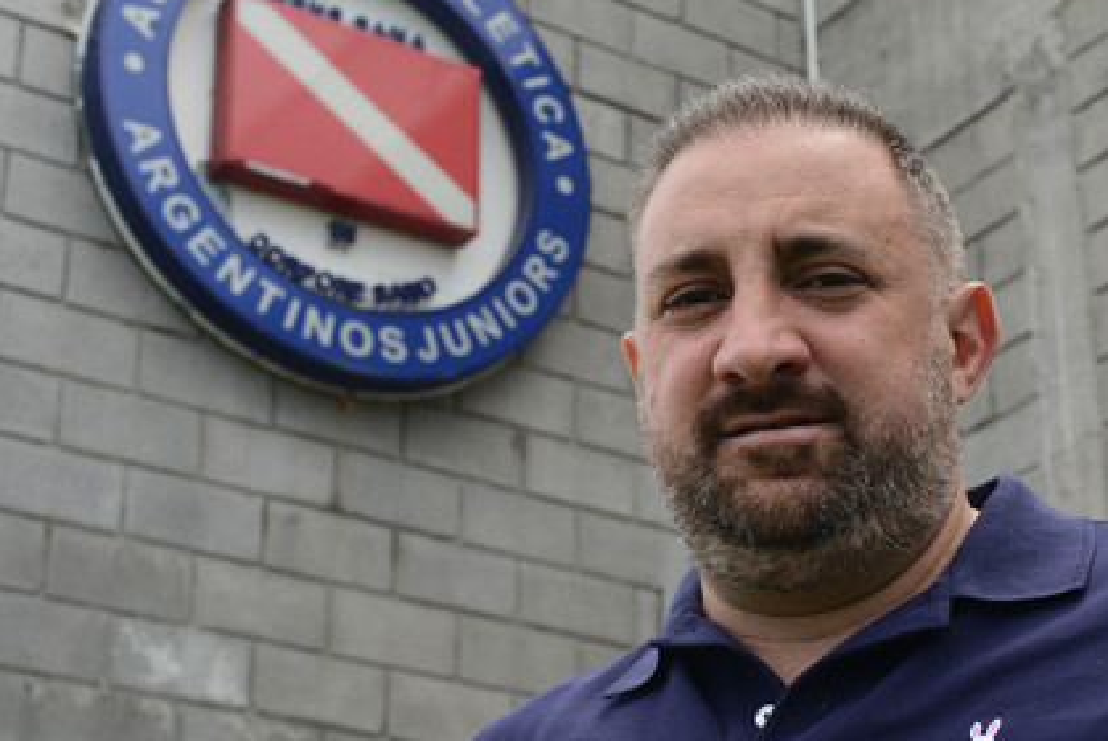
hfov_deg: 23.6
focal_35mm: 86
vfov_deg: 15.9
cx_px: 695
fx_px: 2649
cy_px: 340
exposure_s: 1/400
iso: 400
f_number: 9
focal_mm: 50
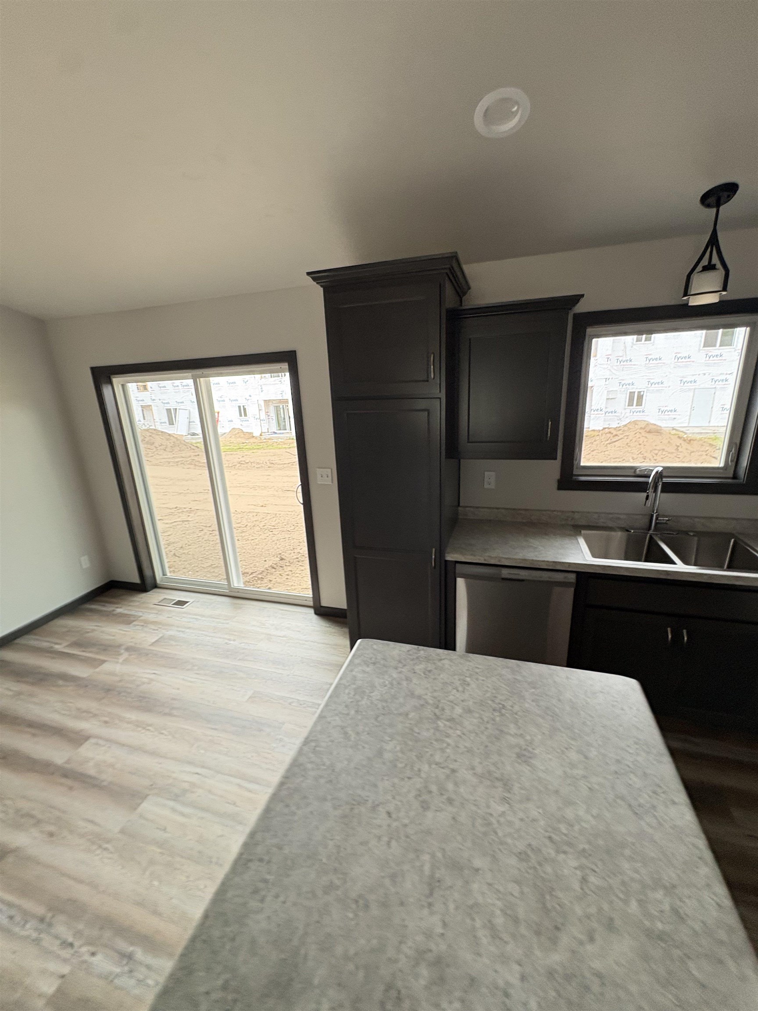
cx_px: 379
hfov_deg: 85.7
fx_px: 409
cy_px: 506
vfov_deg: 102.1
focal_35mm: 14
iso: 250
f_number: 2.2
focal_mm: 2.22
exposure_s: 1/68
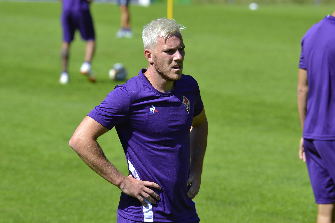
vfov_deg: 4.4
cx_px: 168
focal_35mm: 315
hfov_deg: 6.5
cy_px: 112
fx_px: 2931
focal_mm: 210
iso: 160
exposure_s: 1/500
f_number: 5.6
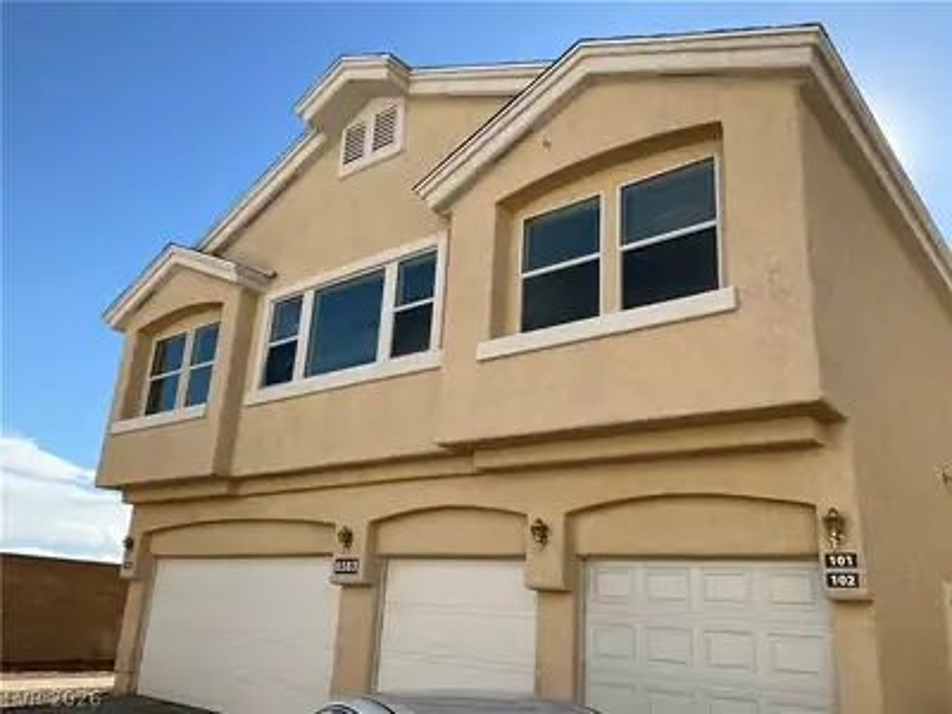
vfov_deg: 48.2
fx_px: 798
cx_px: 476
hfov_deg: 61.7
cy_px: 357
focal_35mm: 29
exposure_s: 1/1912
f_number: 1.8
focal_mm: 3
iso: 25
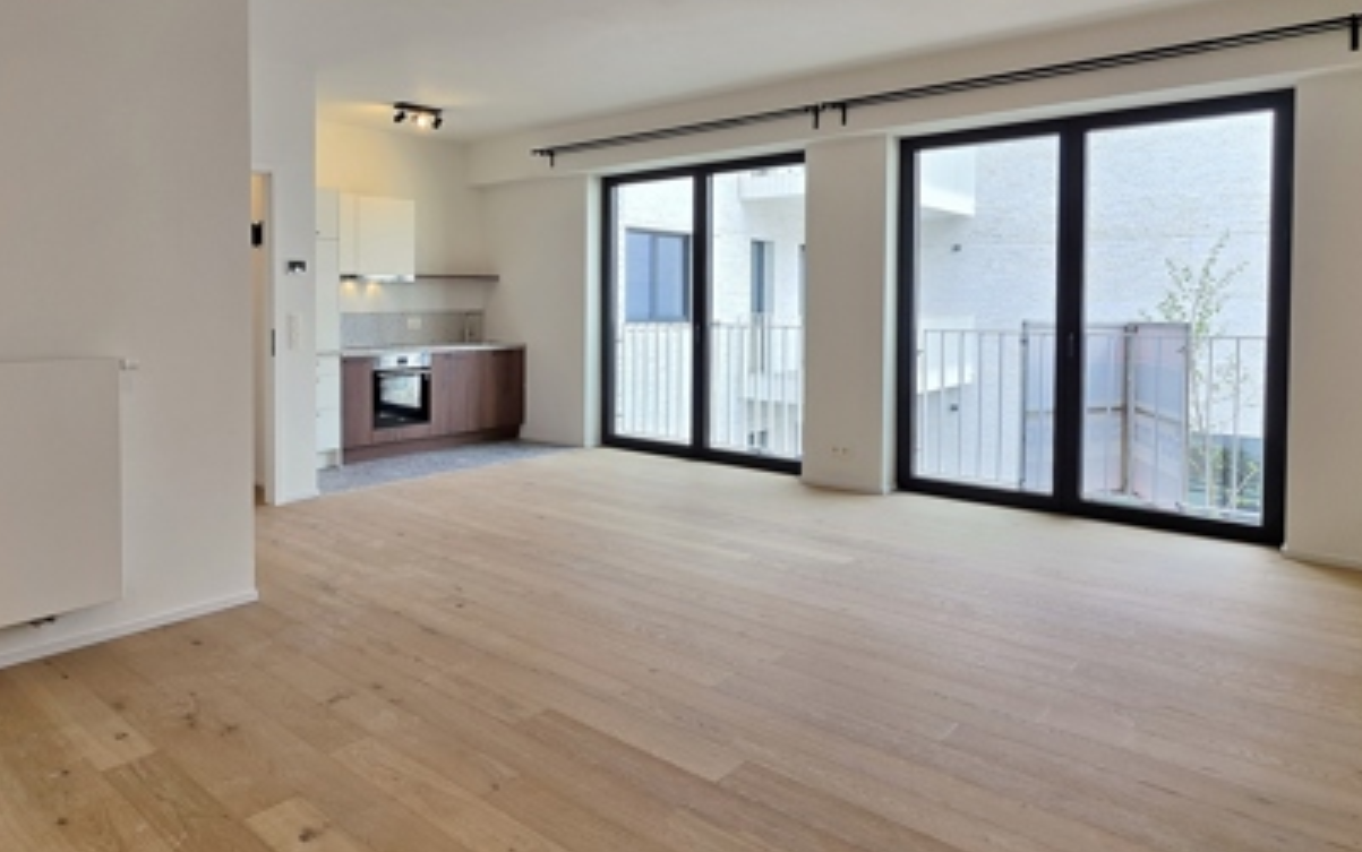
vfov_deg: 54.6
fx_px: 817
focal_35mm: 22
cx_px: 516
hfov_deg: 78.3
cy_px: 329
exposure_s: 1/100
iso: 25
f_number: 1.9
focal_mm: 2.2
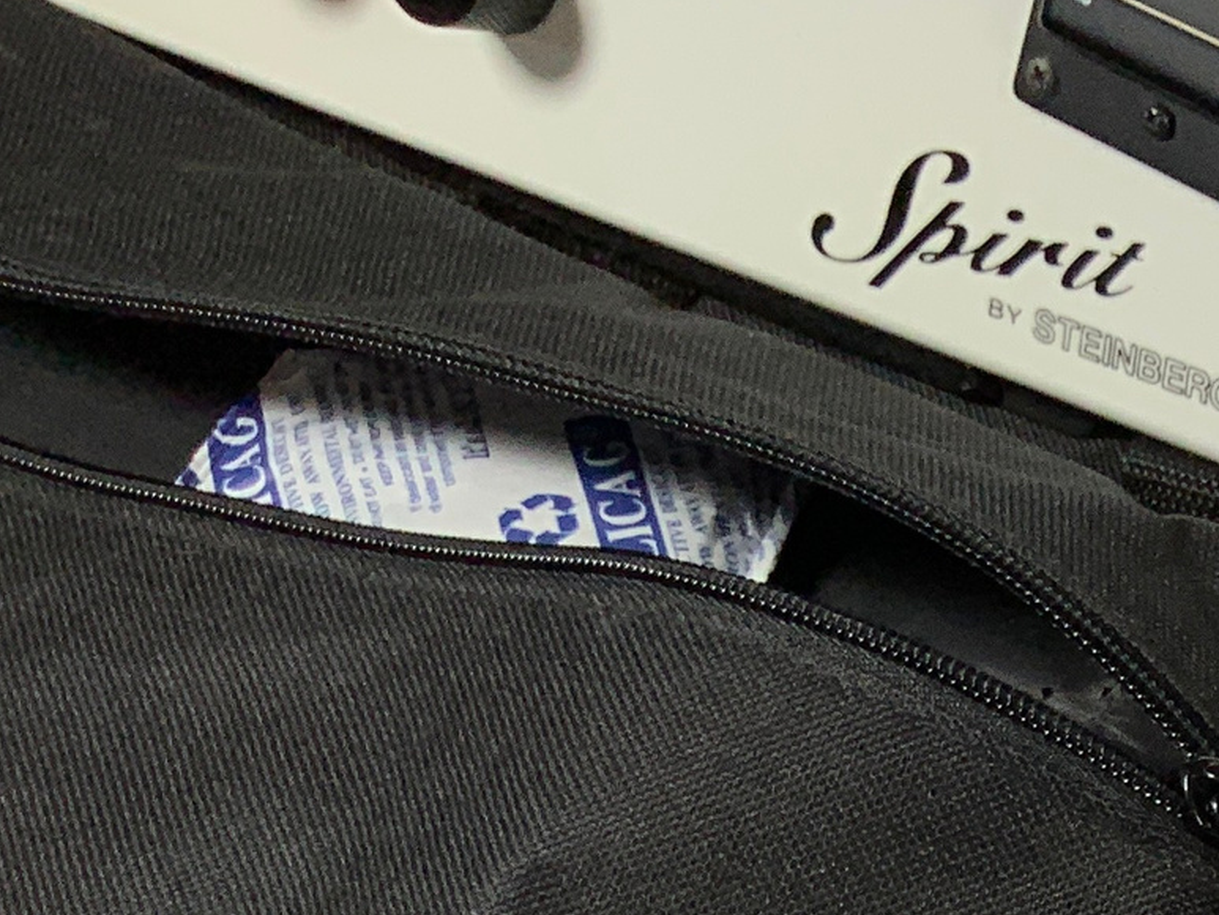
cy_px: 1511
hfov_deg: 17.6
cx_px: 1993
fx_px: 3381
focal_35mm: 96
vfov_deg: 14.1
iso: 20
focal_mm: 3
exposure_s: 1/312
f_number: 1.8
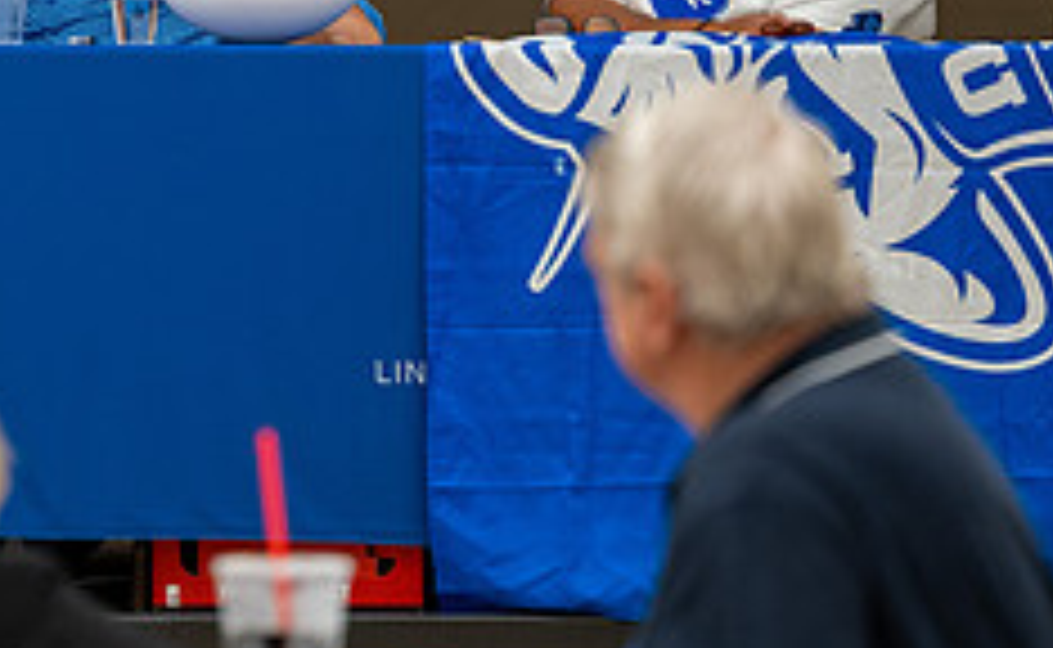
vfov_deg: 3.1
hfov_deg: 5.0
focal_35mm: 423
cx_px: 17
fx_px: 12087
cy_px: -52
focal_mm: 160
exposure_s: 1/125
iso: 800
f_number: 2.8
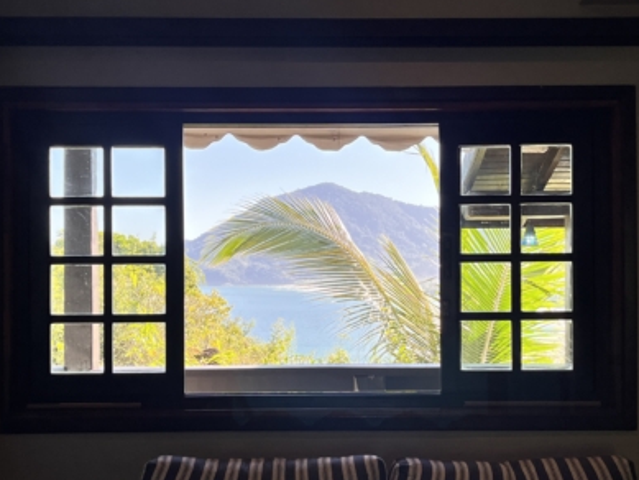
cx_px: 337
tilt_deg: -0.3
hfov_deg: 47.8
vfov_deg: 36.7
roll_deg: +0.6
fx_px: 720
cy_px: 283
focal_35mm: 39
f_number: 1.6
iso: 50
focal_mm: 5.1
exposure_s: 1/608
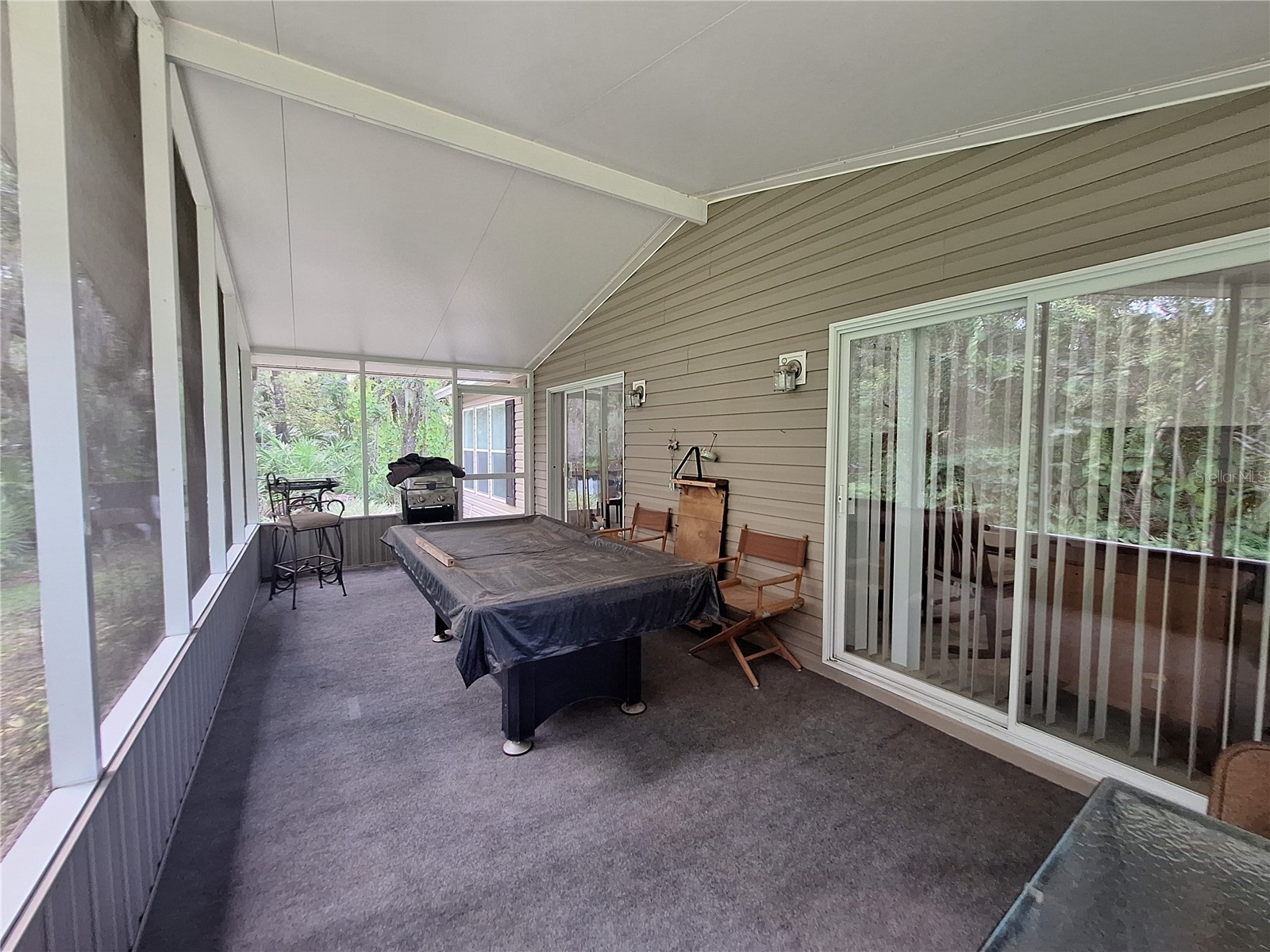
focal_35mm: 13
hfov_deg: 106.2
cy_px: 476
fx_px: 477
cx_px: 635
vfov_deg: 89.9
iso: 160
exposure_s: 1/30
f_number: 2.2
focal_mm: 1.74
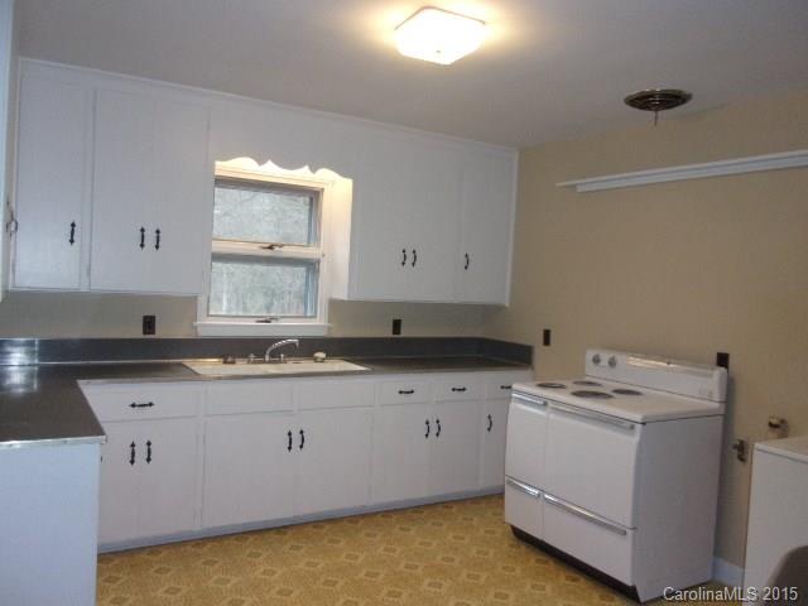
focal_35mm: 28
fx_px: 654
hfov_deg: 63.4
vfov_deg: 49.7
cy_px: 303
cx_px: 404
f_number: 3.9
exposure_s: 1/34
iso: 320
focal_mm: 5.1
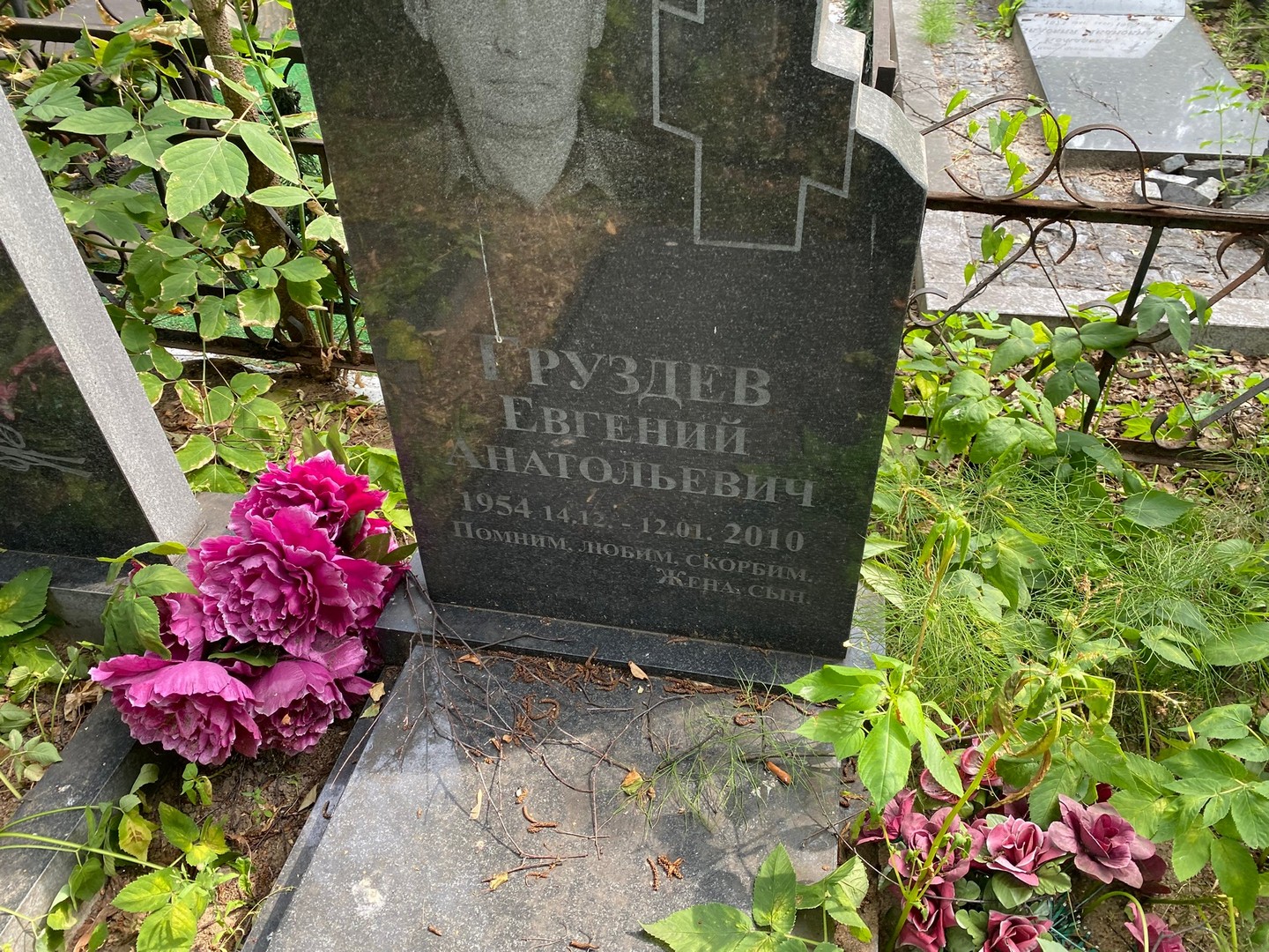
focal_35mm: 26
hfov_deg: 67.3
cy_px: 476
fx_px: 953
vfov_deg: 53.1
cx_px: 634
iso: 40
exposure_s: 1/121
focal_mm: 4.25
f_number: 1.8
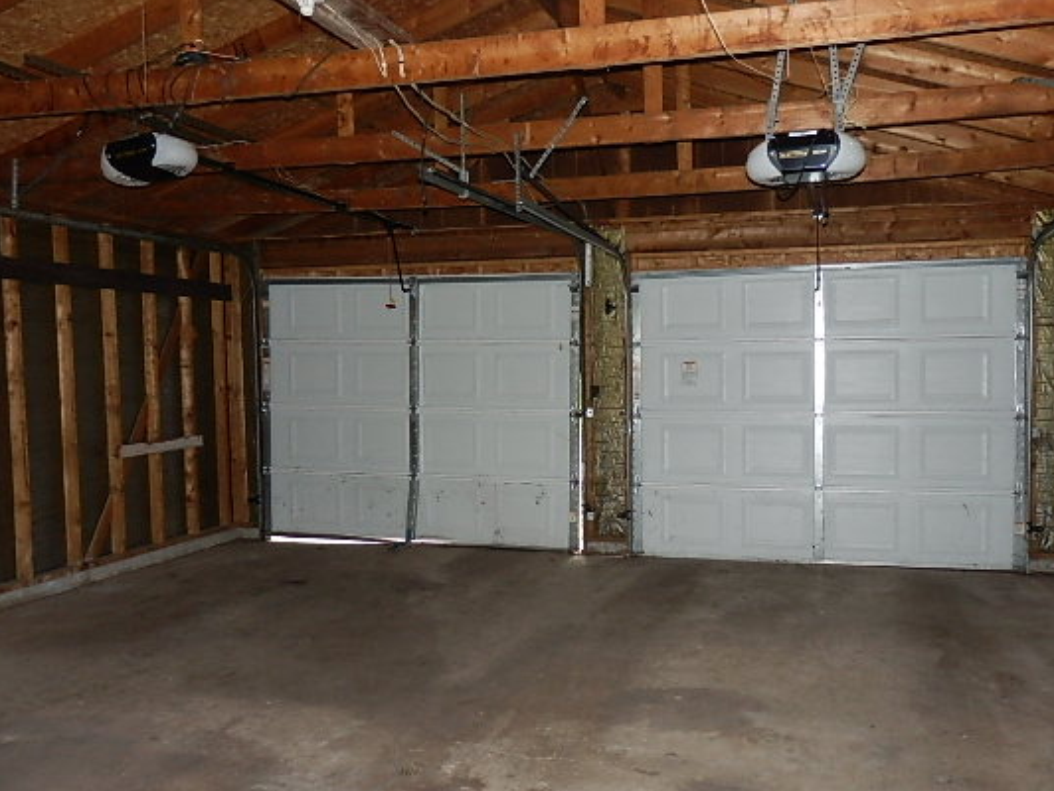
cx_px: 583
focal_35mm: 30
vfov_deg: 46.8
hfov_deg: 59.8
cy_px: 411
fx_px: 914
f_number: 3
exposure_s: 1/30
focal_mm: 4.5
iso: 320
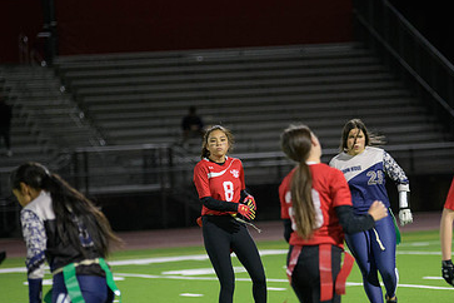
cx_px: 311
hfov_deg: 8.3
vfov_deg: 5.5
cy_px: 198
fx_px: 3127
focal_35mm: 248
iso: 3600
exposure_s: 1/640
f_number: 2.8
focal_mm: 155
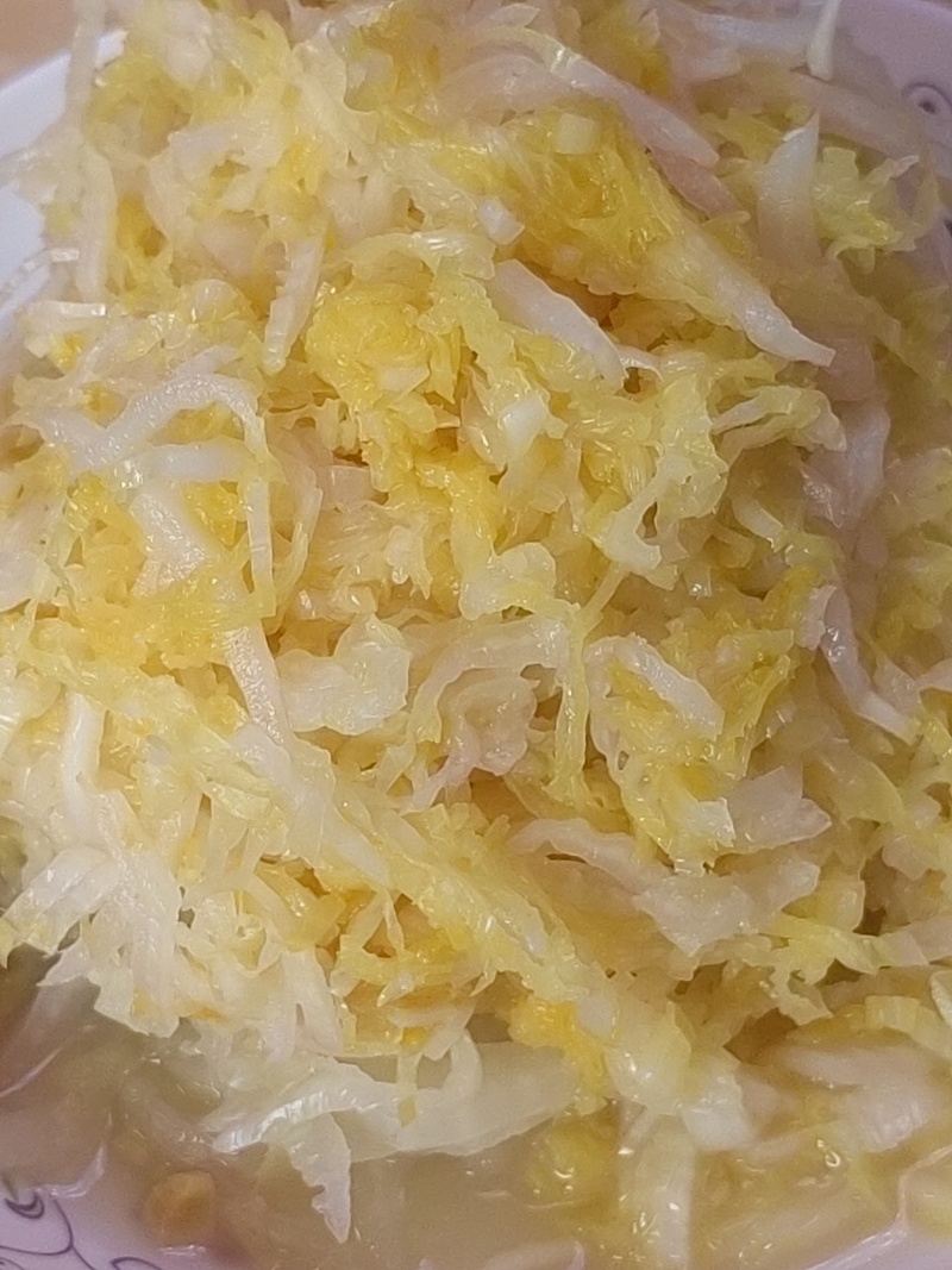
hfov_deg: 18.9
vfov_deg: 25.0
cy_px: 635
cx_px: 476
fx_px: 2861
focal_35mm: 78
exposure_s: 1/100
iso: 80
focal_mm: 5.52
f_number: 1.9
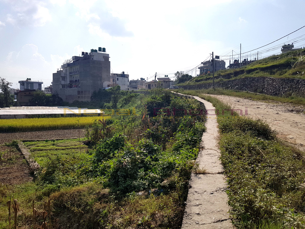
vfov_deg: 53.1
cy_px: 114
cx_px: 152
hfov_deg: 67.3
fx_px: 229
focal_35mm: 26
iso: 40
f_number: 1.7
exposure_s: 1/2632
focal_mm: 4.3
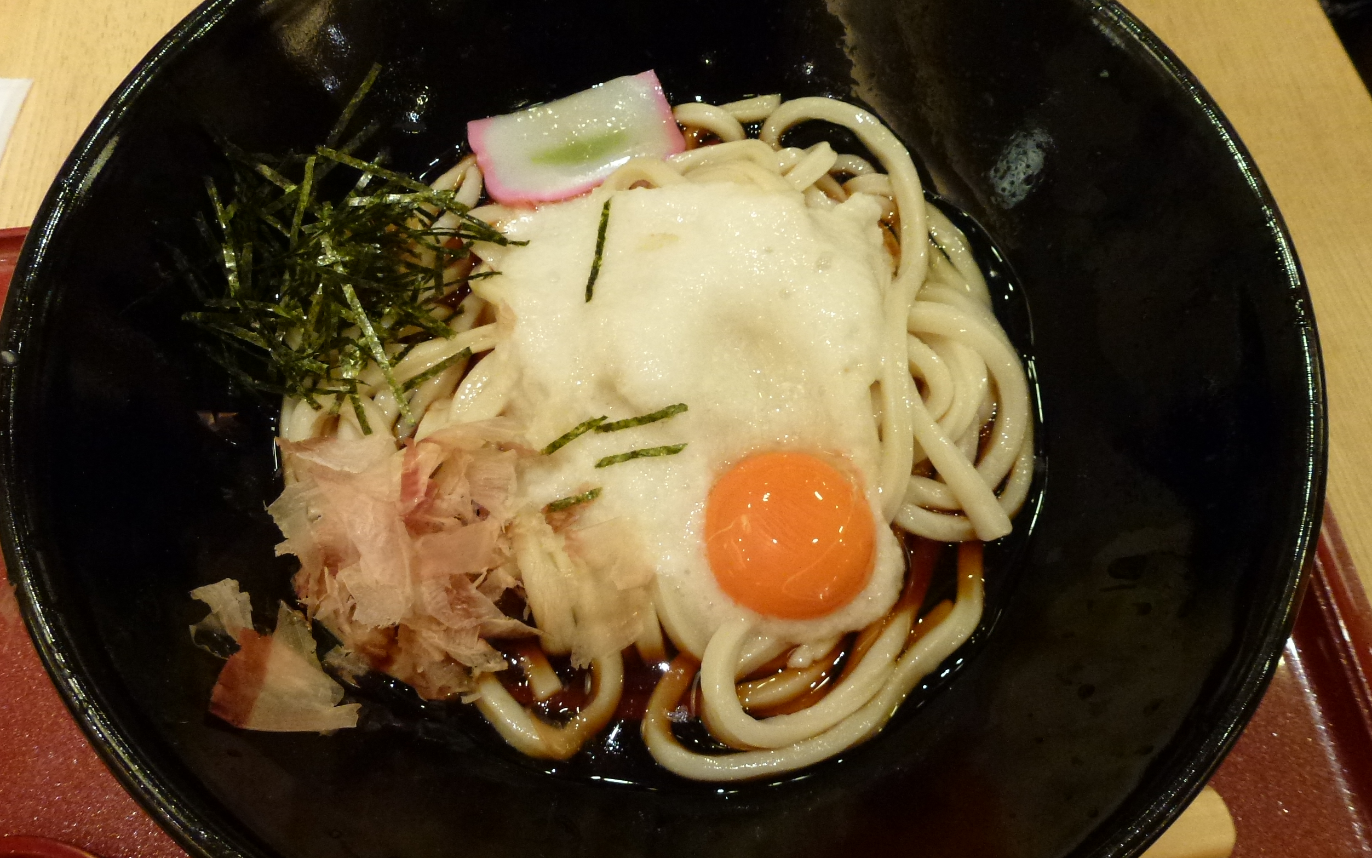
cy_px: 490
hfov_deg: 70.4
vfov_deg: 47.5
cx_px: 693
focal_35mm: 26
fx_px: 972
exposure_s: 1/60
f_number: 3.3
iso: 400
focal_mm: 4.3
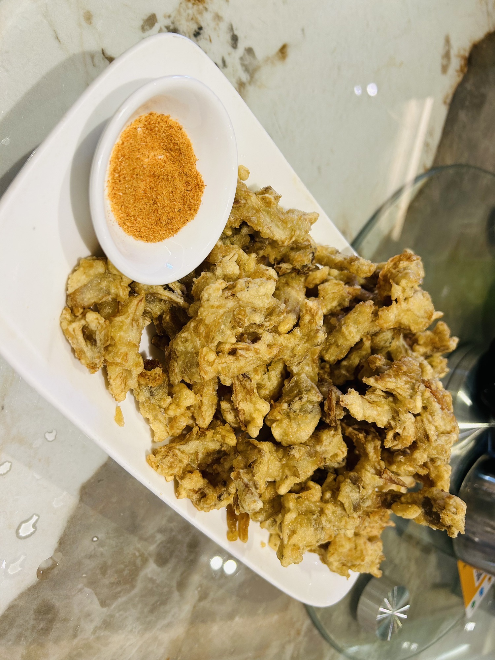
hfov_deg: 53.1
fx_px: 496
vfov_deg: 67.3
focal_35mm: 26
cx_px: 248
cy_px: 330
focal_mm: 5.7
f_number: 1.5
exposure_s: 1/50
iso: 80
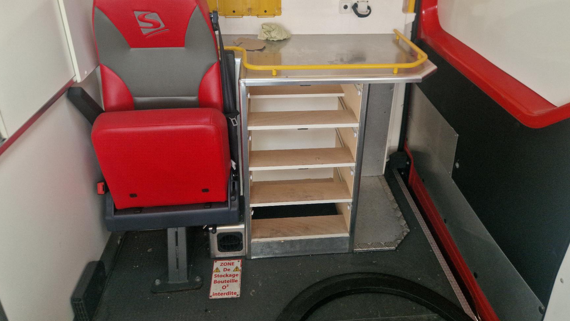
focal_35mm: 26
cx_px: 291
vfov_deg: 43.6
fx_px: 393
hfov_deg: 71.9
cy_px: 100
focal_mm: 5.4
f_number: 1.8
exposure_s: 1/60.2
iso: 50
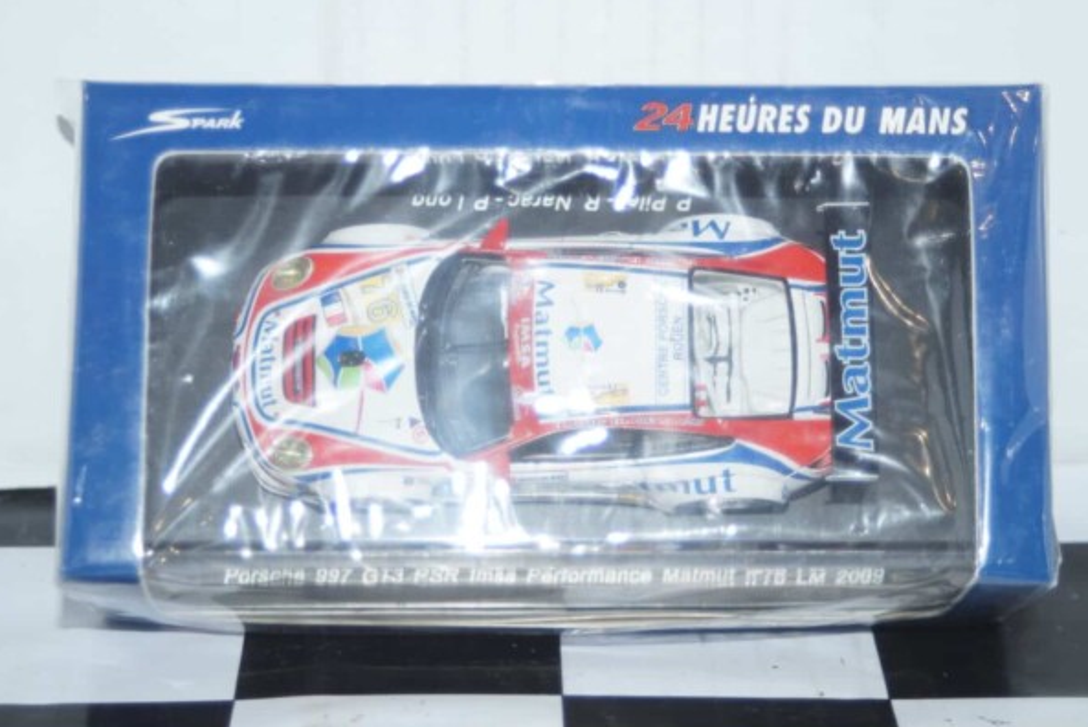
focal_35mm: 91
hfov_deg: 22.4
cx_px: 539
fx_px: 2751
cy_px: 362
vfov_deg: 15.0
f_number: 5.6
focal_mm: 60
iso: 500
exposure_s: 1/100
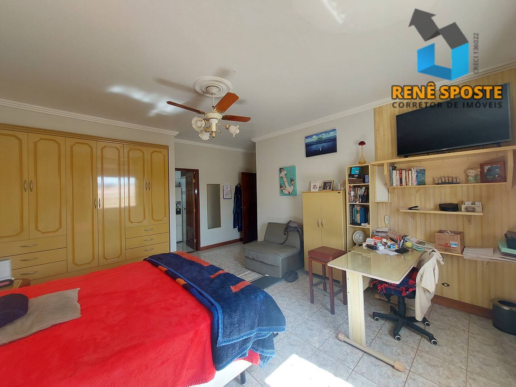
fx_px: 194
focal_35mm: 13
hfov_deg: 106.2
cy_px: 194
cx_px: 258
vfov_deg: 89.9
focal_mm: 1.74
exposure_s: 1/60
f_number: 2.2
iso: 80
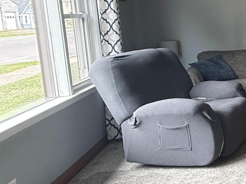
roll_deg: +0.0
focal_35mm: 48
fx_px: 341
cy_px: 53
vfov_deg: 29.9
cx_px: 386
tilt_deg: -6.7
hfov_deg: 26.2
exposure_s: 1/72
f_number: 2.2
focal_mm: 2.22
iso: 320
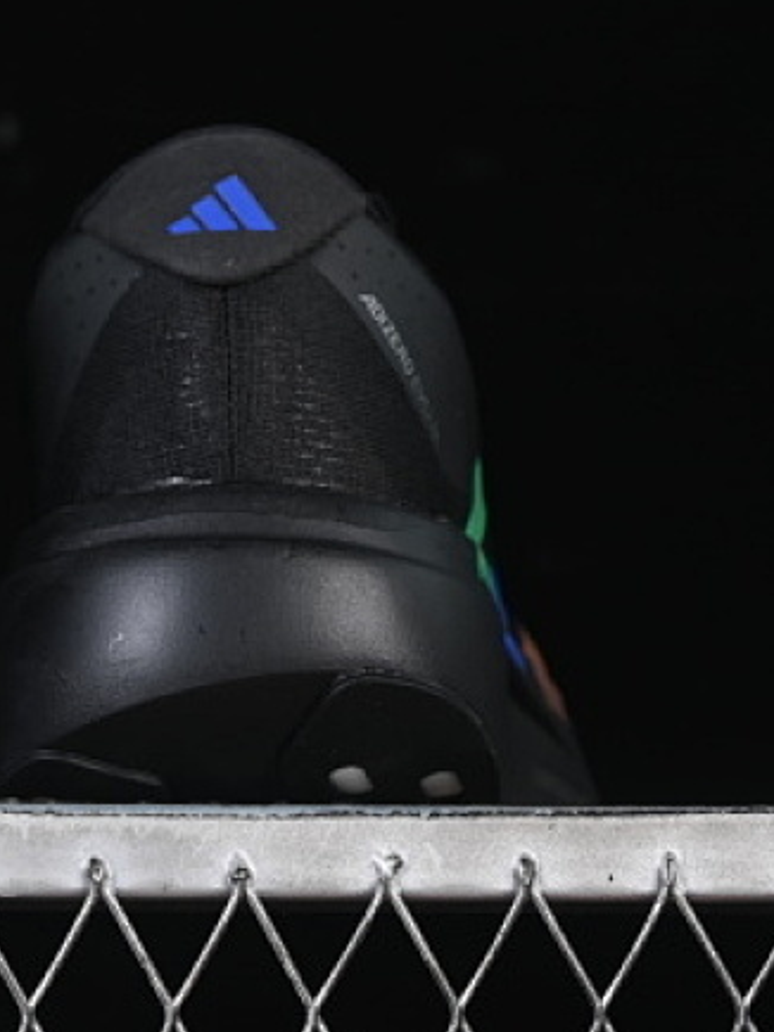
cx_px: -19
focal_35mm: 179
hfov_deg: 8.2
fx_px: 5339
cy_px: 270
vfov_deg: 11.0
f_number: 6.3
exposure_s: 1/50
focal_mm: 50
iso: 160
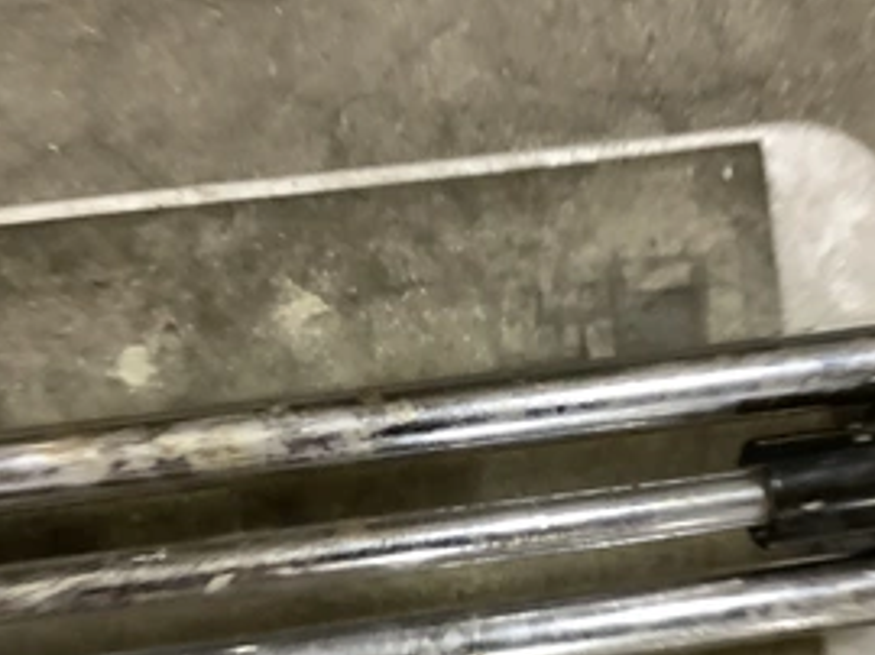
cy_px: 457
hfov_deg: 41.0
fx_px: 1162
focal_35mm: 46
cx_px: 538
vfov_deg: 31.1
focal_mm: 3.3
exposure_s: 1/33
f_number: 2.4
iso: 320
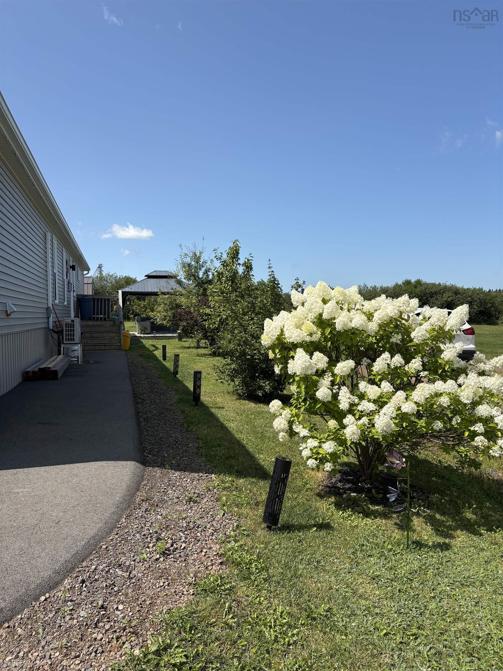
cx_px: 252
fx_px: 504
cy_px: 336
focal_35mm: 26
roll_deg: +0.3
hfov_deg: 53.1
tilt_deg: -1.1
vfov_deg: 67.3
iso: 50
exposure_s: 1/3448
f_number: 1.6
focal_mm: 5.96
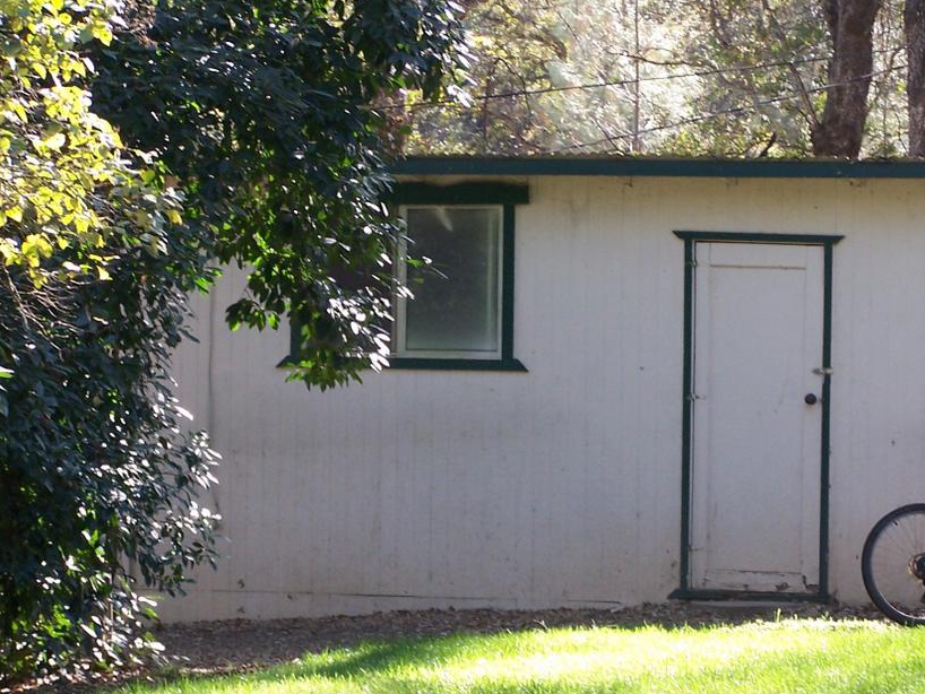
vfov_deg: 8.1
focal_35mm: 183
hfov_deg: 10.8
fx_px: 4892
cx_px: 671
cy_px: 420
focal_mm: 19.4
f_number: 3.2
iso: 80
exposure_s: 1/100
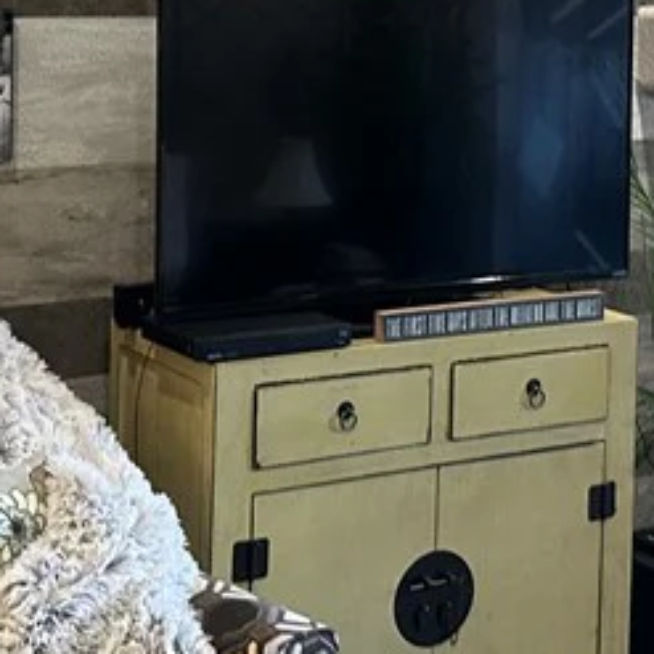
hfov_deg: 19.7
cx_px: 384
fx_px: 1881
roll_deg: -0.9
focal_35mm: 88
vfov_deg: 19.4
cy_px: 82
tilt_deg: -1.4
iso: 320
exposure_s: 1/60
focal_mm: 6.86
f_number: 1.78
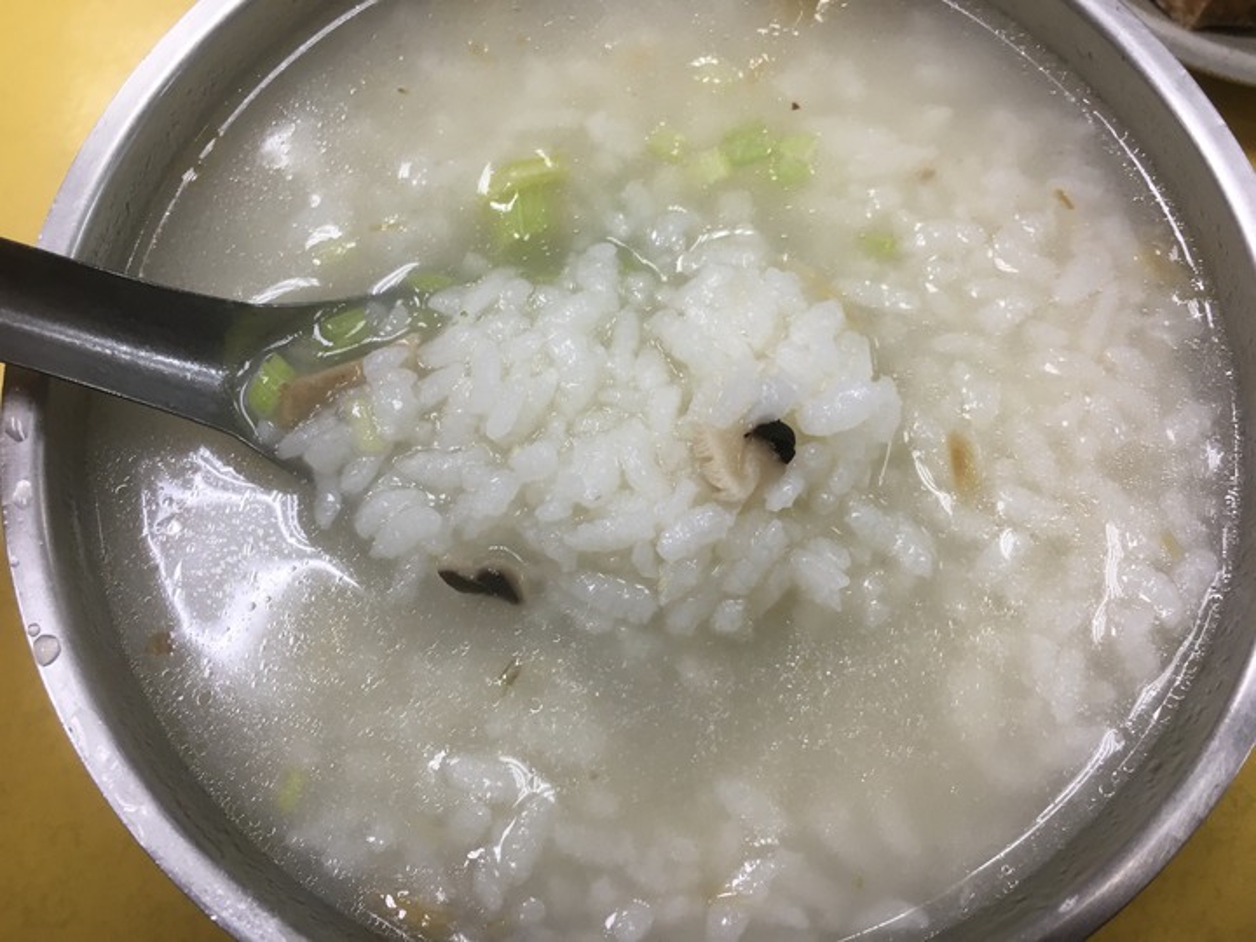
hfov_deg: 61.7
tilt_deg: -75.2
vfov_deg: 48.2
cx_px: 628
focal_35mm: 29
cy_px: 471
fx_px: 1052
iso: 32
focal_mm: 4.15
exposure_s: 1/30
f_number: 2.2
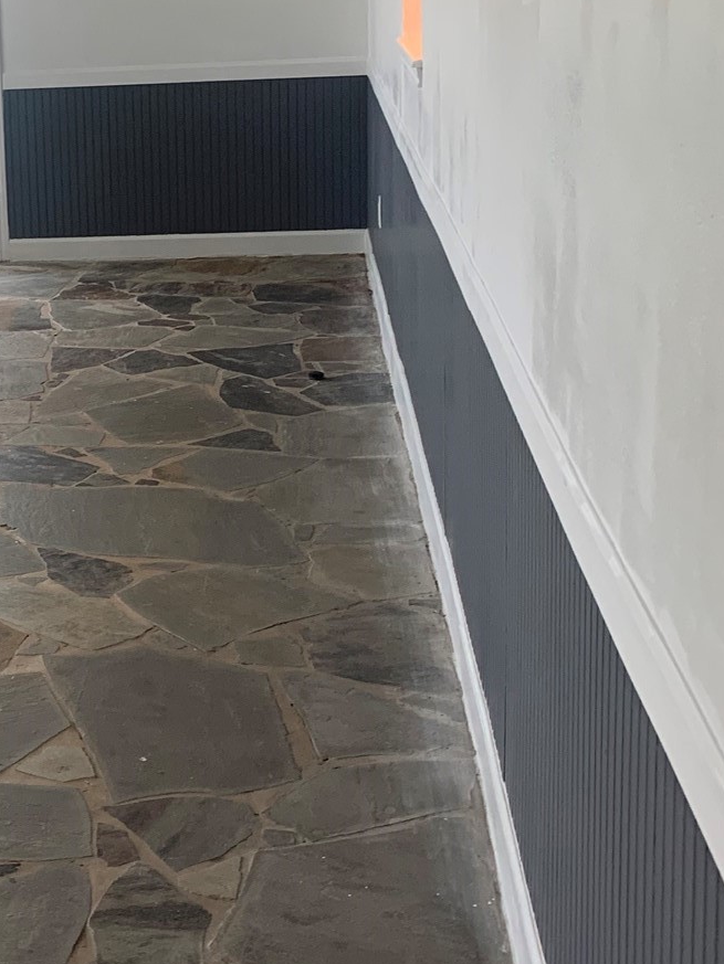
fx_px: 1701
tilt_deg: -10.6
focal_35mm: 61
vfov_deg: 31.2
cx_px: -42
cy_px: 255
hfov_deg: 22.8
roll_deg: +1.5
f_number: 1.8
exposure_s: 1/60
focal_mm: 4.25
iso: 64
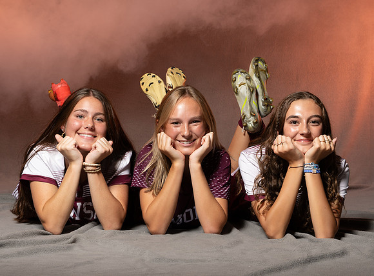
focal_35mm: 102
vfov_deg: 14.3
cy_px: 158
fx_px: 1097
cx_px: 186
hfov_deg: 19.4
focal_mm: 56
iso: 80
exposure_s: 1/200
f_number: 10
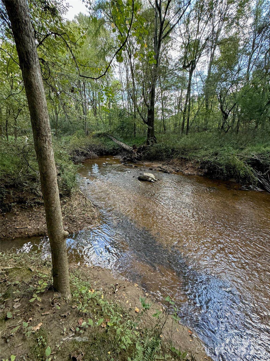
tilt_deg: -19.7
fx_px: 146
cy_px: 180
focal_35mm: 14
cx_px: 135
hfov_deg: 85.7
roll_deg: +1.2
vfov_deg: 102.1
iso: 125
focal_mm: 2.22
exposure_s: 1/99
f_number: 2.2
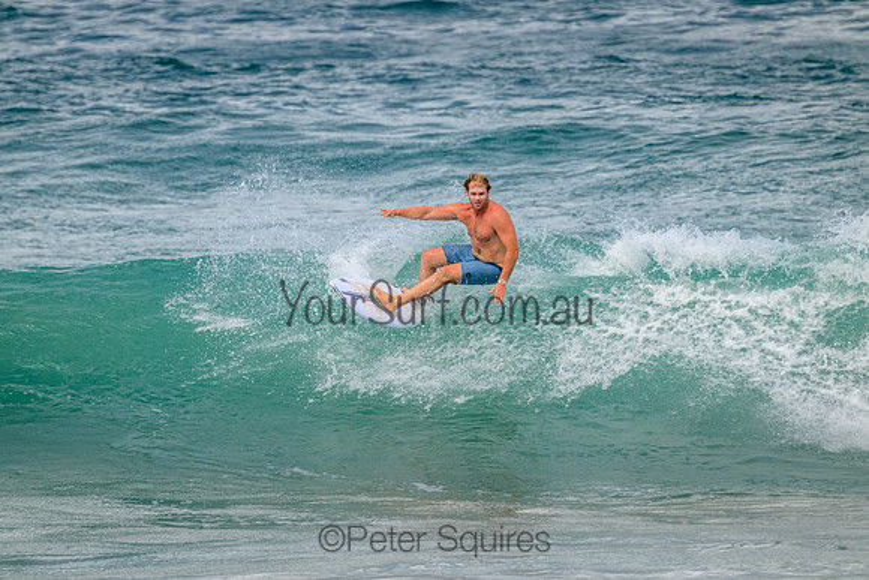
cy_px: 290
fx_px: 19315
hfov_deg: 2.6
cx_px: 434
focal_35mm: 800
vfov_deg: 1.7
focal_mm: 800
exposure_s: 1/2000
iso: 1000
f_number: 11
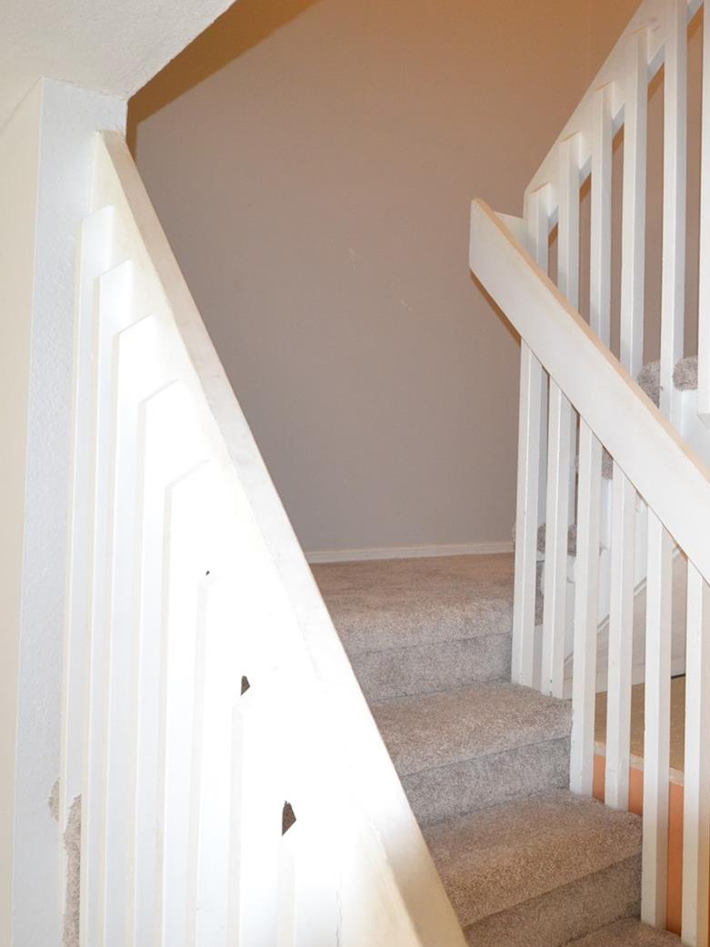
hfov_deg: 42.1
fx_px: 848
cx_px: 625
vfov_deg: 58.4
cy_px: 470
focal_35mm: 31
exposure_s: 1/60
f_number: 4
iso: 1400
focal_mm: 14
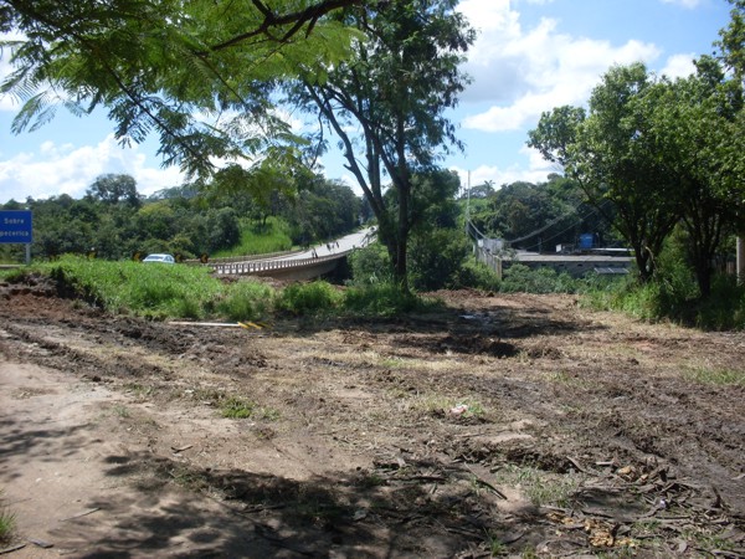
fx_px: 818
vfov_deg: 37.7
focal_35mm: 38
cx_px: 372
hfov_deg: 49.0
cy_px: 280
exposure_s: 1/180
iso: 80
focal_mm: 6.3
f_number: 8.4
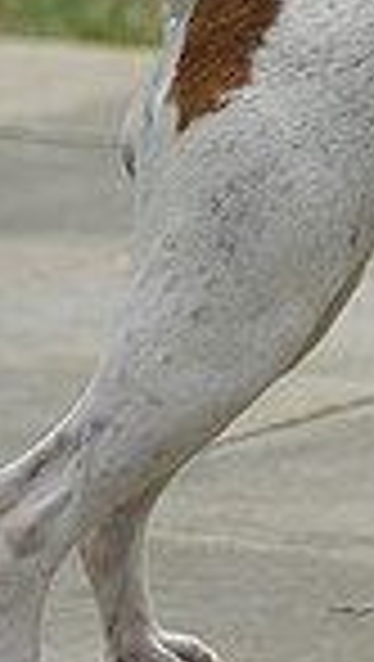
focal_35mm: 371
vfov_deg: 5.8
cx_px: 1005
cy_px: 164
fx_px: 6522
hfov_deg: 3.2
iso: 140
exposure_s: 1/1000
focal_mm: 90
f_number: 4.5
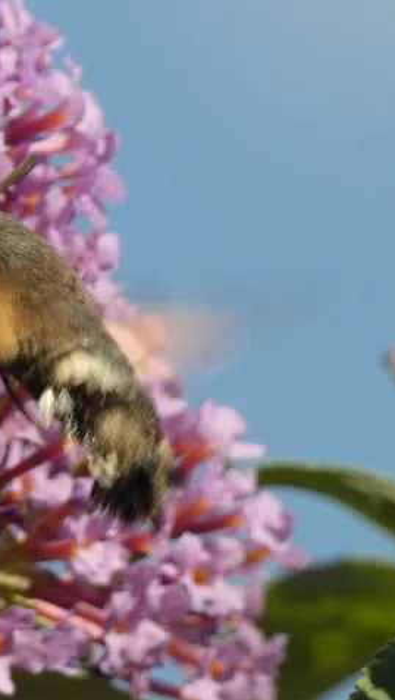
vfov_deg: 3.3
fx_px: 12321
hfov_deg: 1.8
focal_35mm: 663
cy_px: 351
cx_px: -12
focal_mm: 81.4
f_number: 5.6
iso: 80
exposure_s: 1/160
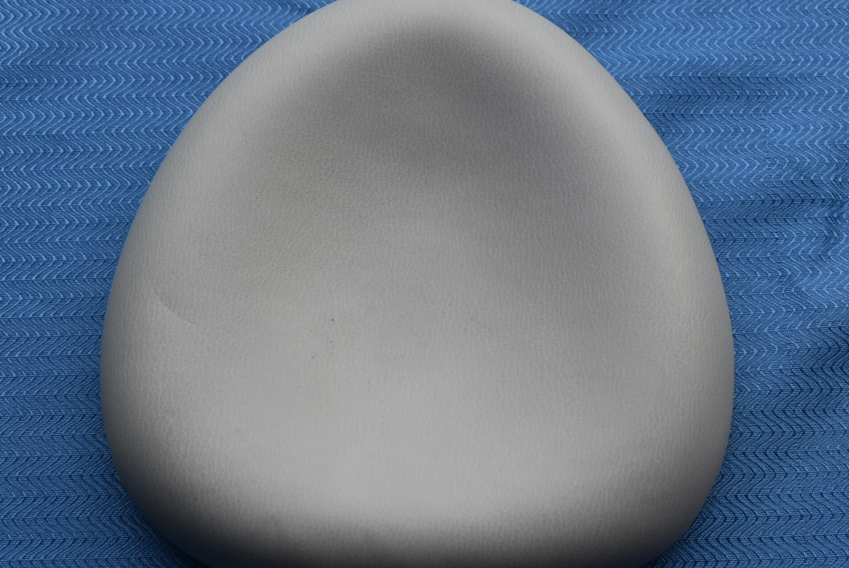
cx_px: 421
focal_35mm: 59
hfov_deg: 34.1
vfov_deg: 23.2
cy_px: 318
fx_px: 1385
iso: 200
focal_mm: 29
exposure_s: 1/250
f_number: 7.1
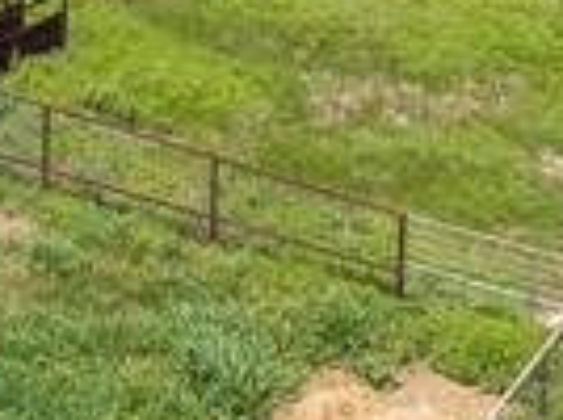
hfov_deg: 10.3
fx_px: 2987
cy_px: -462
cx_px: -332
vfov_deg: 7.7
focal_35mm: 184
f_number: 1.8
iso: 100
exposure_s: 1/3000
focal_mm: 8.67
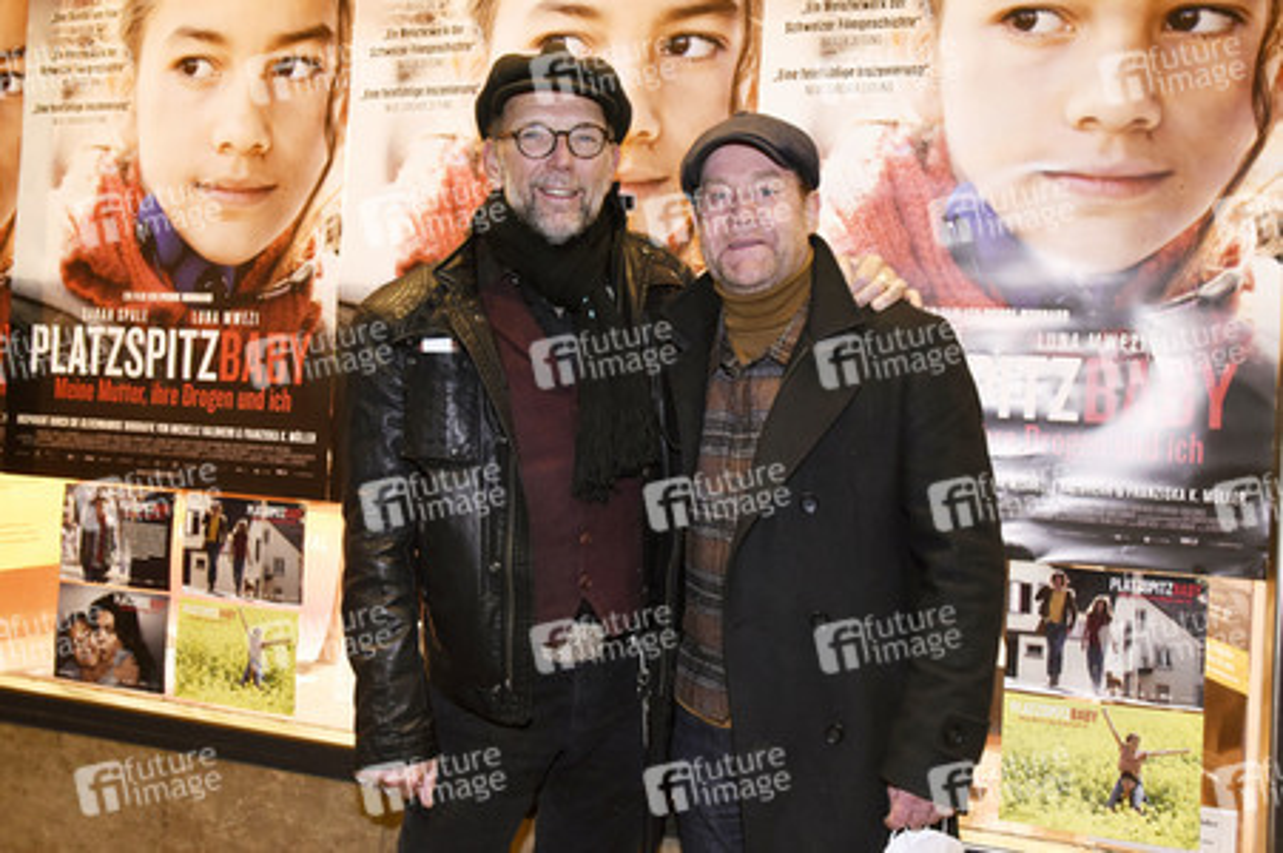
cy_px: 426
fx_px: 1068
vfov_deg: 43.5
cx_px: 642
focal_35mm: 30
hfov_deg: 62.0
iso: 2500
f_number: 6.3
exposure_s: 1/60
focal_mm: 30
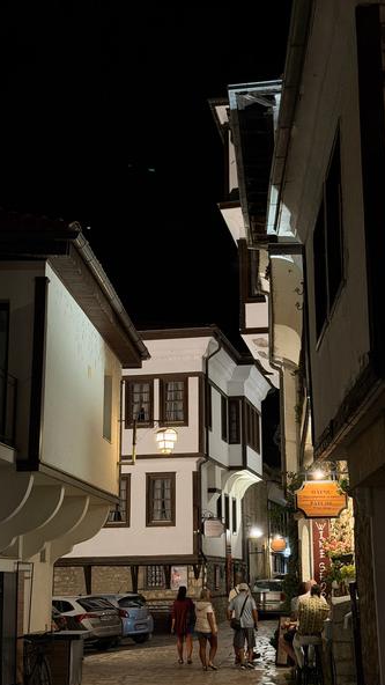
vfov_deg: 39.2
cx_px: 213
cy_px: 346
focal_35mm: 53
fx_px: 962
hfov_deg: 22.6
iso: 250
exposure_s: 1/33
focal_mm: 6.76
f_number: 1.78
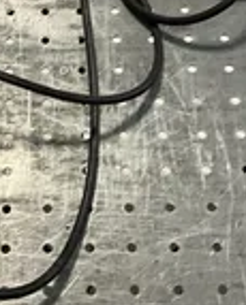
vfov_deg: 24.0
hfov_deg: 19.3
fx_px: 717
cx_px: 62
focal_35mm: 79
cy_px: 105
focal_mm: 3
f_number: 1.8
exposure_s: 1/33
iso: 320
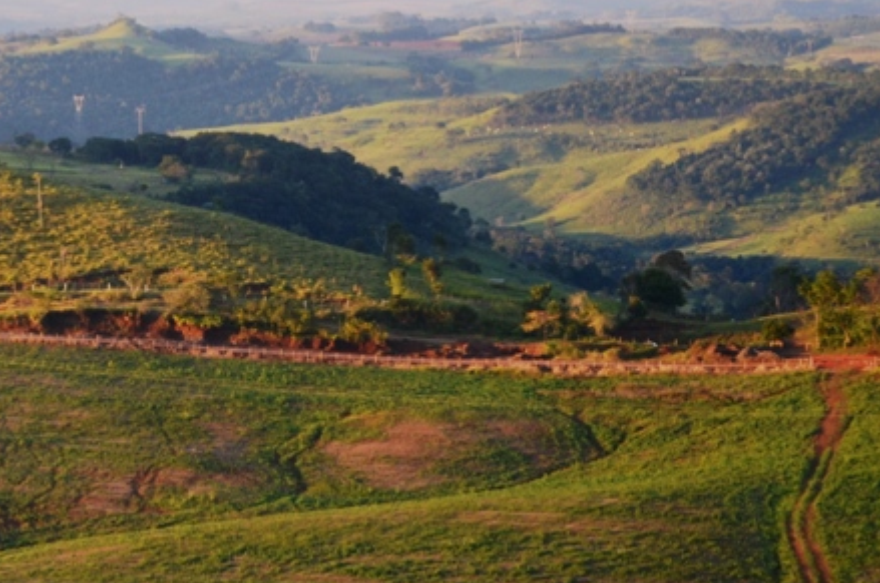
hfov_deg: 12.6
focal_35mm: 161
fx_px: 3928
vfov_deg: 8.5
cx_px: -54
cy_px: 68
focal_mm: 46
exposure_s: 1/200
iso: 200
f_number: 5.3
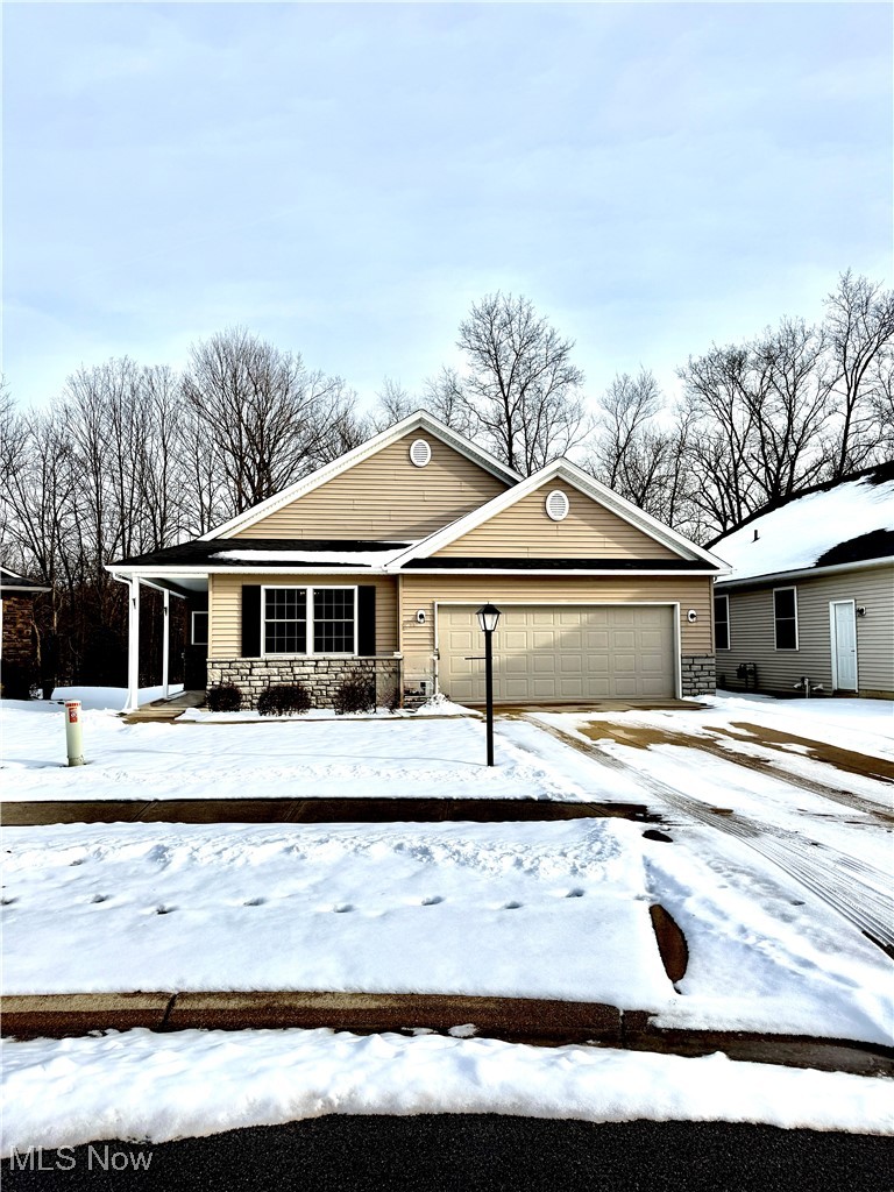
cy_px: 596
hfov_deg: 56.8
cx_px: 447
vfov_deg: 71.6
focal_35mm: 24
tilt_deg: +1.1
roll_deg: -0.3
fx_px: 826
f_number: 1.78
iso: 80
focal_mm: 6.76
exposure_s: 1/7353
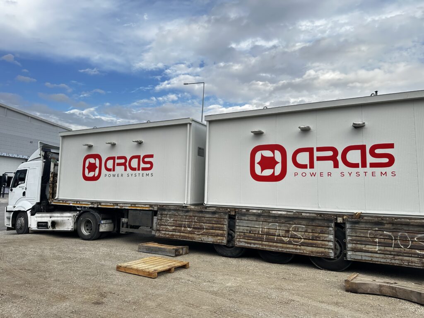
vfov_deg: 56.8
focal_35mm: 24
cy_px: 159
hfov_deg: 71.6
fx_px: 294
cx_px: 212
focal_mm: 6.86
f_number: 1.78
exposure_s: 1/604
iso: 80
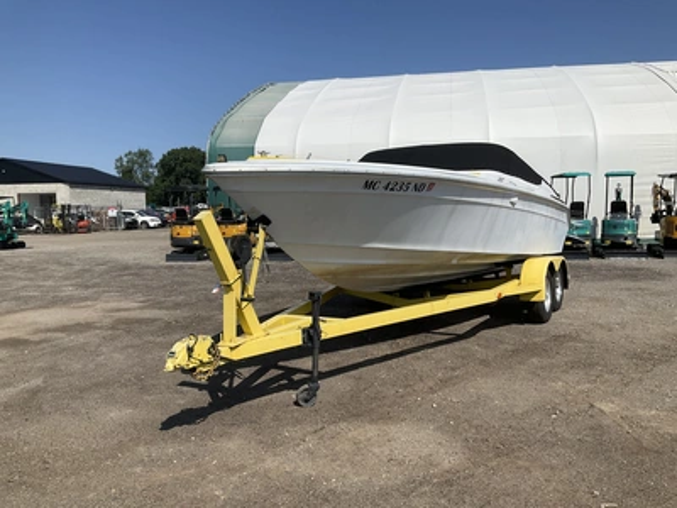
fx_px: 567
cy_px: 254
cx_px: 338
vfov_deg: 48.2
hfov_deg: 61.7
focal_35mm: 29
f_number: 1.8
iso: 25
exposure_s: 1/3788
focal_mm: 3
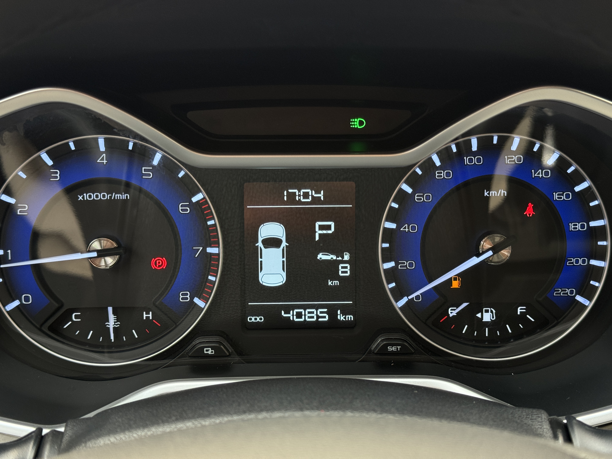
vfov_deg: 30.3
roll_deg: -0.4
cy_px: 230
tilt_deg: -26.3
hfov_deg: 39.7
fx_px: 849
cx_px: 306
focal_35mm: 48
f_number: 1.78
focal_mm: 6.86
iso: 100
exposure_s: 1/76
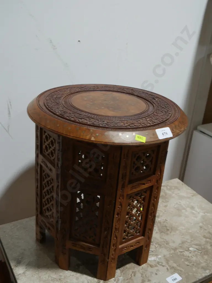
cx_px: 106
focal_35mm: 40
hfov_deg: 36.0
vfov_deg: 46.8
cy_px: 142
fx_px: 327
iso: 400
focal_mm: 20
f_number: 5
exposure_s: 1/60
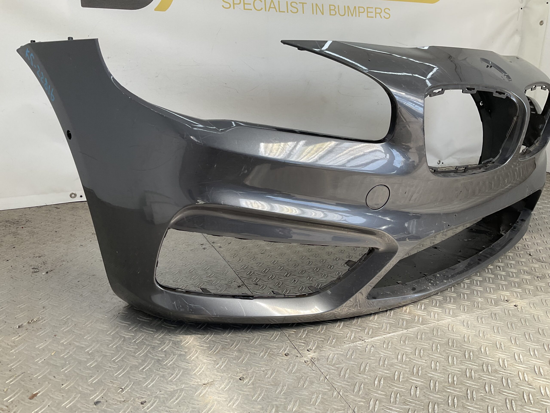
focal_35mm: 29
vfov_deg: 48.2
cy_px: 206
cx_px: 275
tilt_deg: -19.8
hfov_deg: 61.7
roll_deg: -4.3
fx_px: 461
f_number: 1.8
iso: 16
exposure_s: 1/292
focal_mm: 3
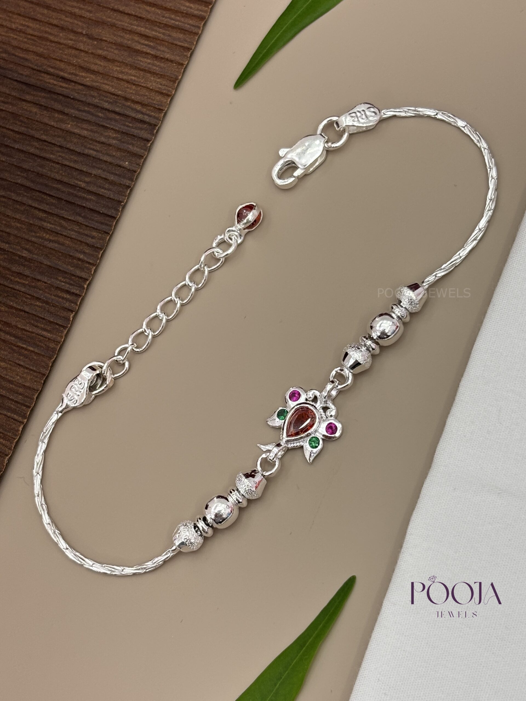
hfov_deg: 28.0
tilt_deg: -69.4
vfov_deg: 36.8
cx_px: 263
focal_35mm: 52
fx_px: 1054
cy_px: 350
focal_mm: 5.96
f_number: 1.6
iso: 32
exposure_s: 1/162
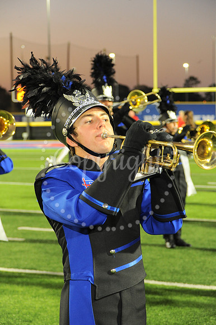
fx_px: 631
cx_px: 108
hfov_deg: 19.4
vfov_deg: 28.9
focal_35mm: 70
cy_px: 162
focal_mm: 70
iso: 2000
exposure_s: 1/80
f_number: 6.3
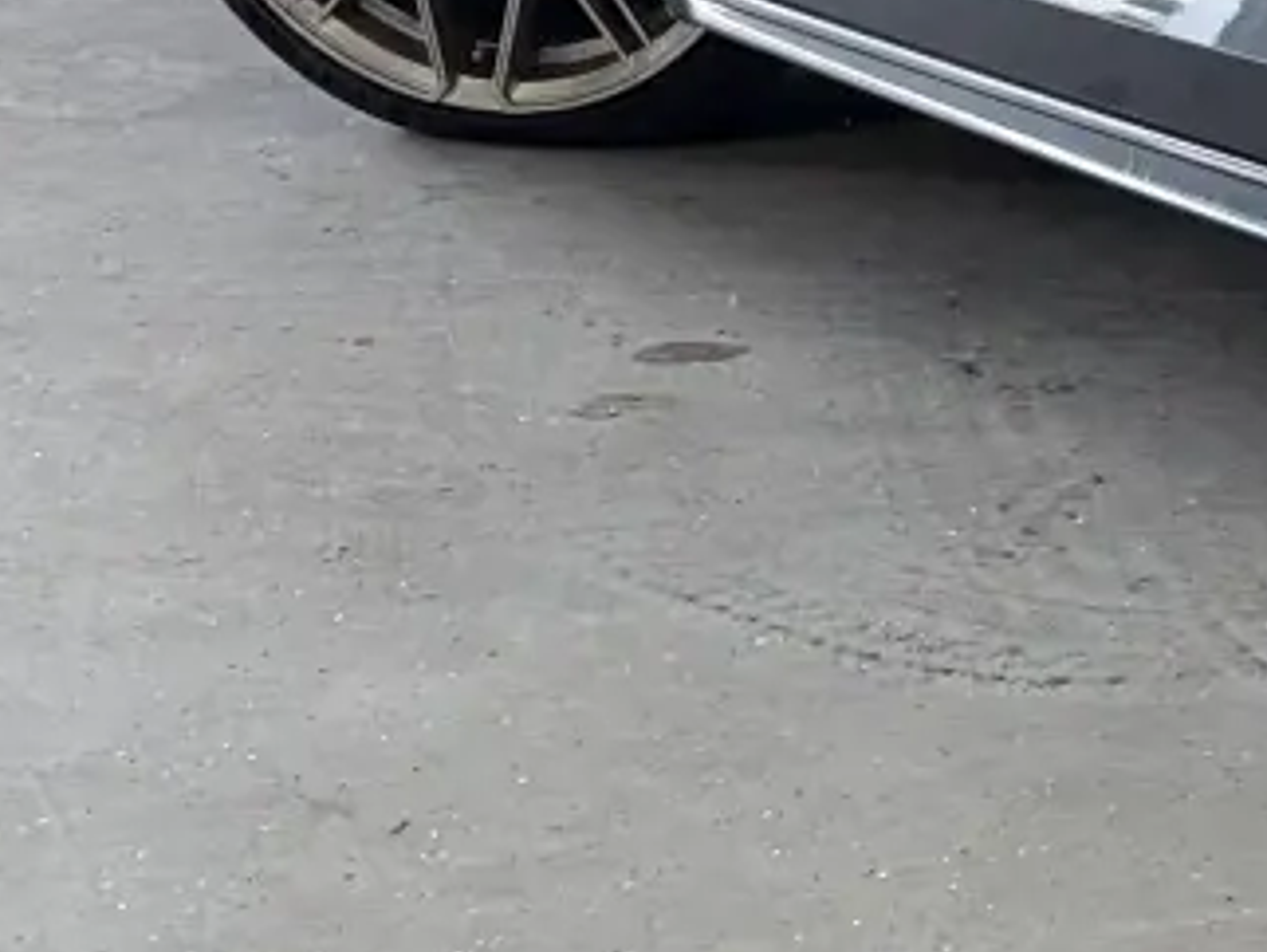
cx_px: 2632
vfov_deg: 9.2
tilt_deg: -7.8
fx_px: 5677
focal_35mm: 155
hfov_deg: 11.4
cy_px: -657
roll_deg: +1.0
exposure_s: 1/122
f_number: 1.6
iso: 64
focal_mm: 5.96
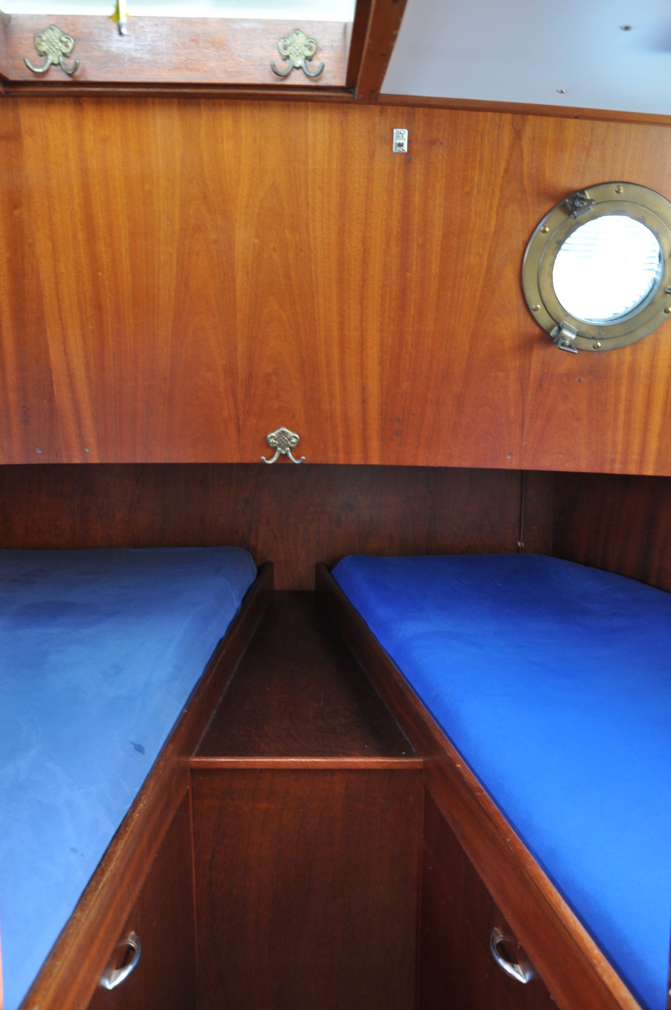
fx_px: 1009
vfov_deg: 53.2
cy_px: 505
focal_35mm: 36
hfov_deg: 36.8
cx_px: 336
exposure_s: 1/20
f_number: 4.5
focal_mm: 24
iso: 400
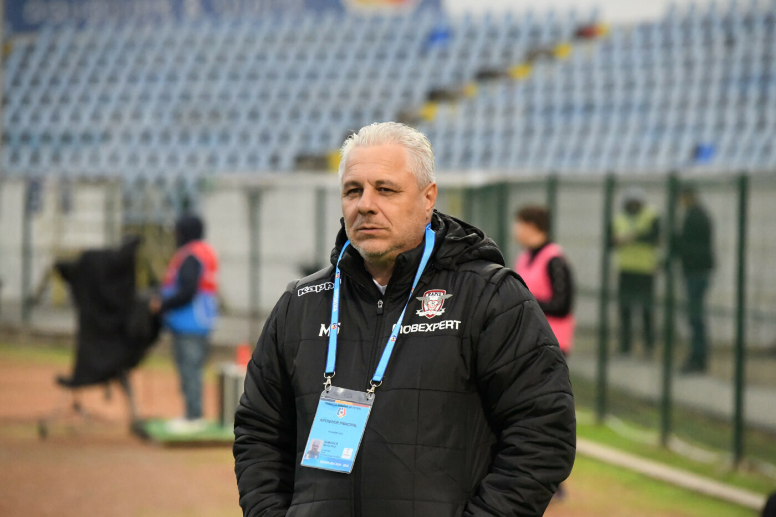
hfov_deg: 10.3
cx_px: 388
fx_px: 4310
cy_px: 258
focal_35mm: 200
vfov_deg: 6.9
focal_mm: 200
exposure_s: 1/2500
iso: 18000
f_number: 5.6
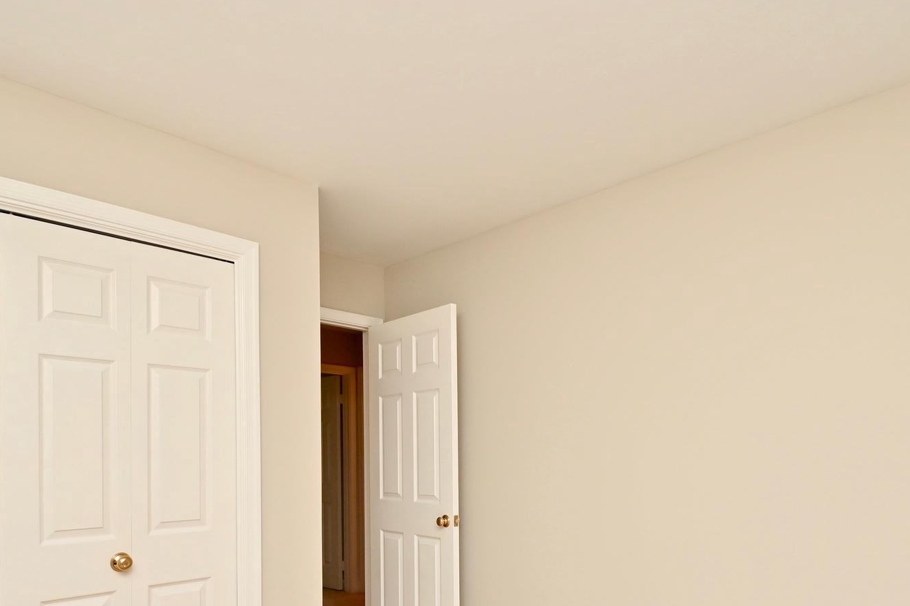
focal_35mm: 23
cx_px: 454
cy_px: 433
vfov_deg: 53.3
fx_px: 581
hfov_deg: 76.1
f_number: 7.1
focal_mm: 10
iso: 200
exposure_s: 1/40
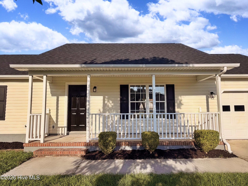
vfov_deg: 61.1
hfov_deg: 76.4
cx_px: 124
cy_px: 93
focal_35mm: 22
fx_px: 158
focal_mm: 2.22
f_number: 2.2
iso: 20
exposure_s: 1/1050
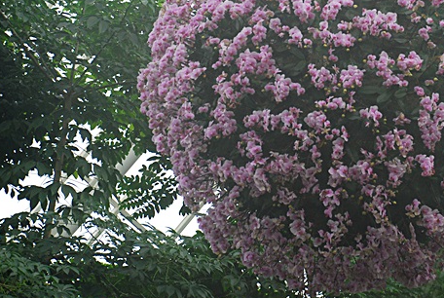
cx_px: 350
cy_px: 73
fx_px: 2014
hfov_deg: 12.5
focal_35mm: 163
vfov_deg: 8.4
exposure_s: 1/160
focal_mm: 62
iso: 400
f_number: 5.3
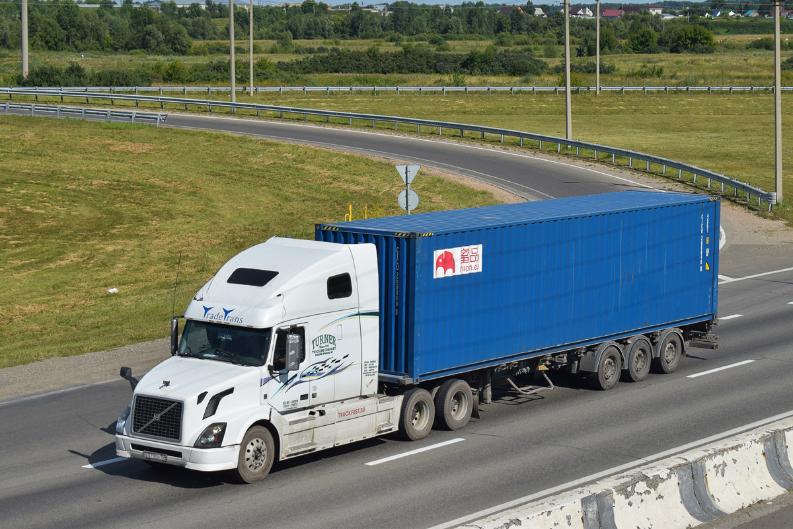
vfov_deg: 16.6
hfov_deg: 24.6
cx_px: 396
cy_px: 264
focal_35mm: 82
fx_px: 1817
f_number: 7.1
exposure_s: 1/1250
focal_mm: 55
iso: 200
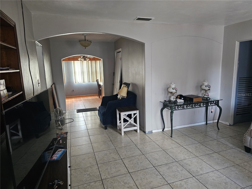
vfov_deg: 58.9
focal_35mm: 23
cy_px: 94
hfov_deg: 73.9
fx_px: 167
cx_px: 126
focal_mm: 6.3
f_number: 1.7
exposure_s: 1/30
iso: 640
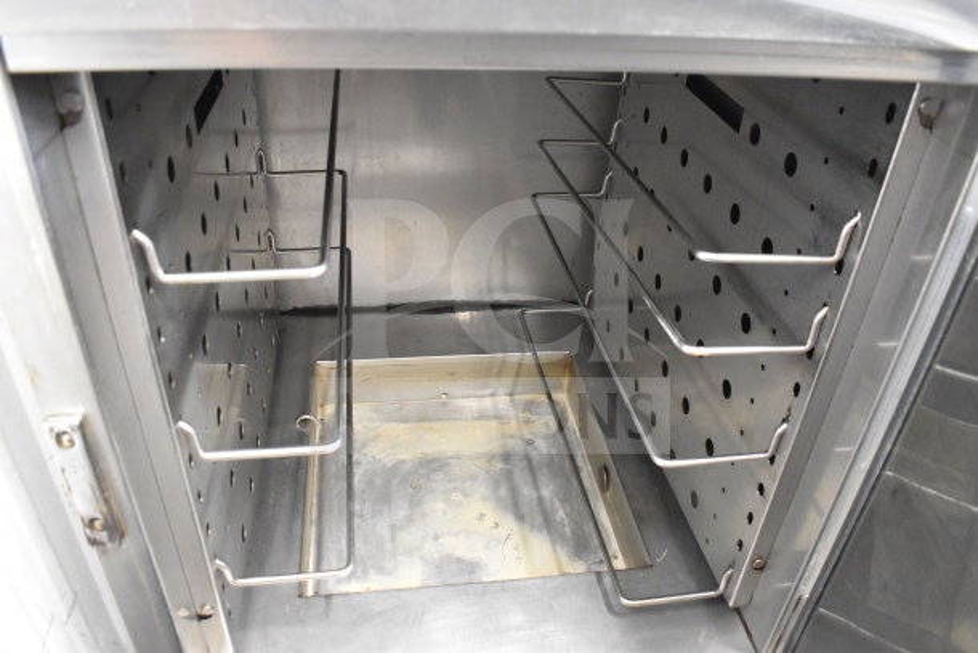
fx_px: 734
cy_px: 326
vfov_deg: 48.0
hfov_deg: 67.4
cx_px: 489
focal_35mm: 27
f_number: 3.5
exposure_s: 1/30
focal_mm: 18
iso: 7200
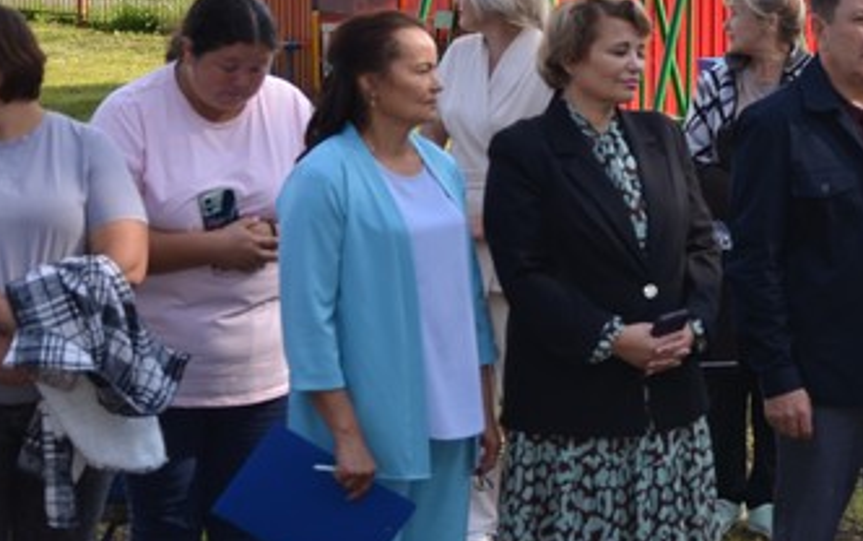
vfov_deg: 8.3
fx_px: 3719
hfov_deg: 13.0
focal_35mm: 158
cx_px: 886
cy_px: 187
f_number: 5
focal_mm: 38
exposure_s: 1/250
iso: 100
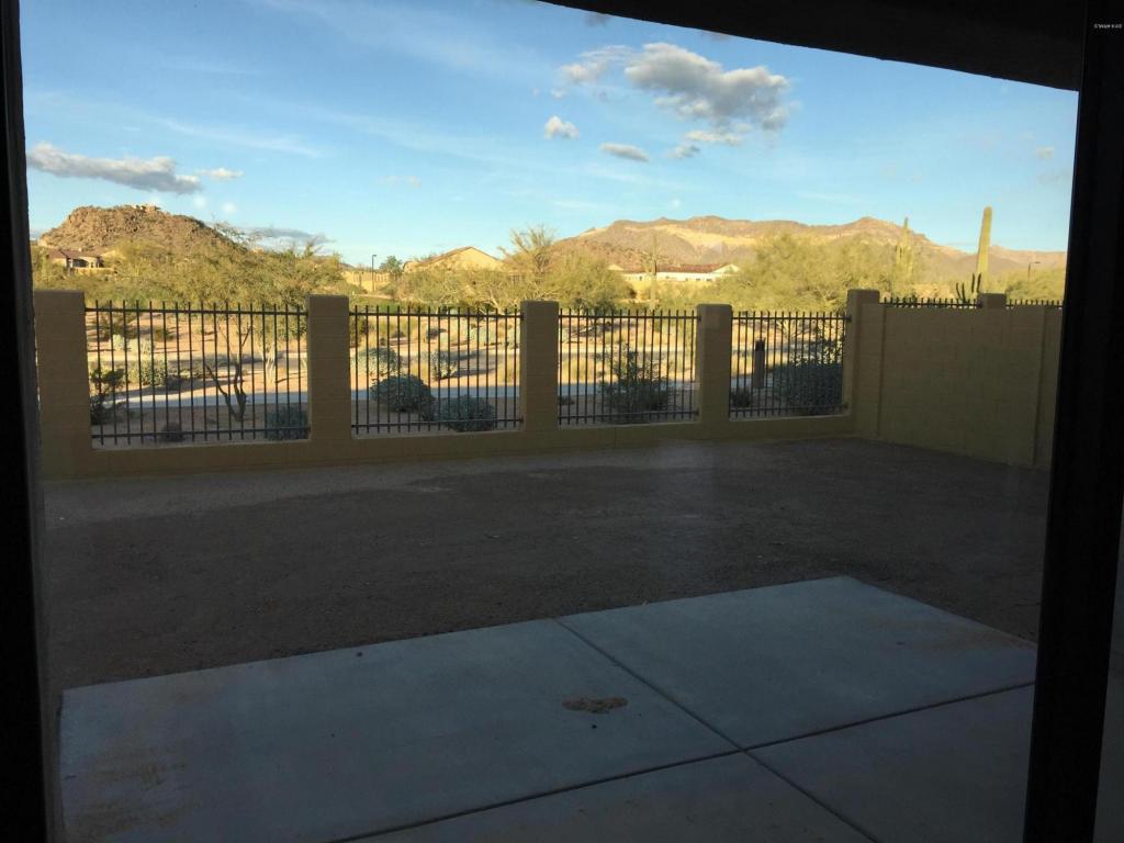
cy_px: 422
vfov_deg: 48.2
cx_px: 562
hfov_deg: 61.7
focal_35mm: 29
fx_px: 942
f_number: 2.2
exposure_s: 1/670
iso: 32
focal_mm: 4.15
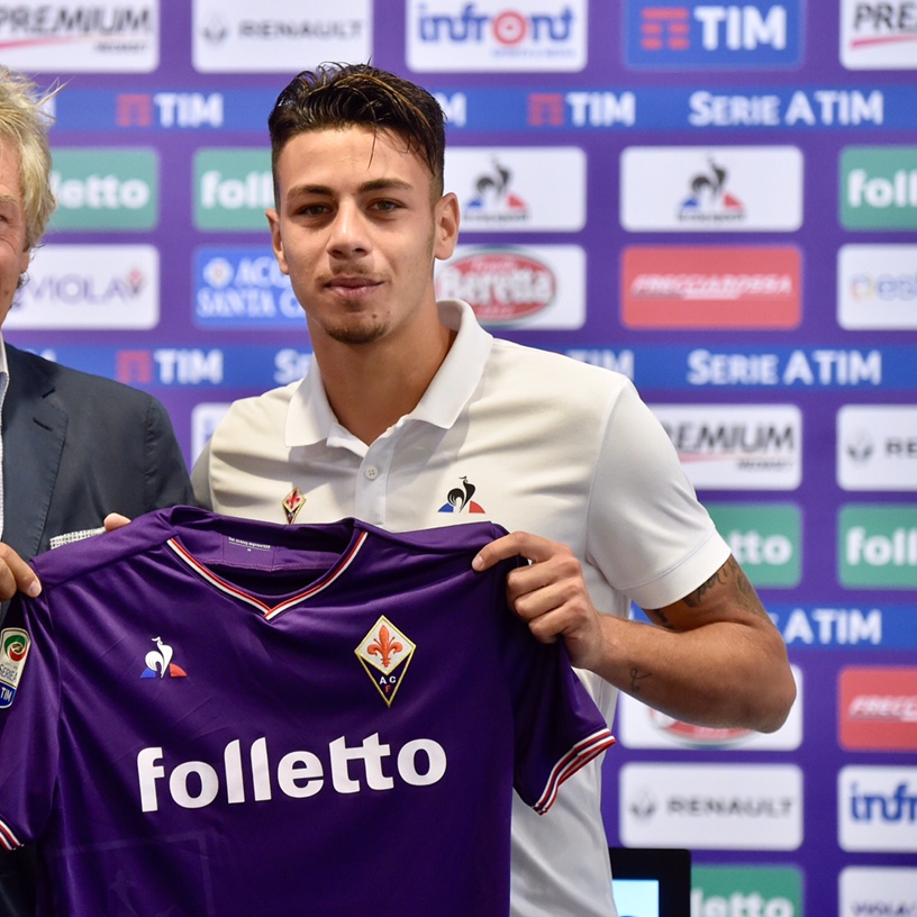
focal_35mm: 333
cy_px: 448
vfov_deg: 5.3
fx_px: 9980
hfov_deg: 5.3
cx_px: 251
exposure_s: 1/320
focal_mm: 250
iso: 5000
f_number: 5.6
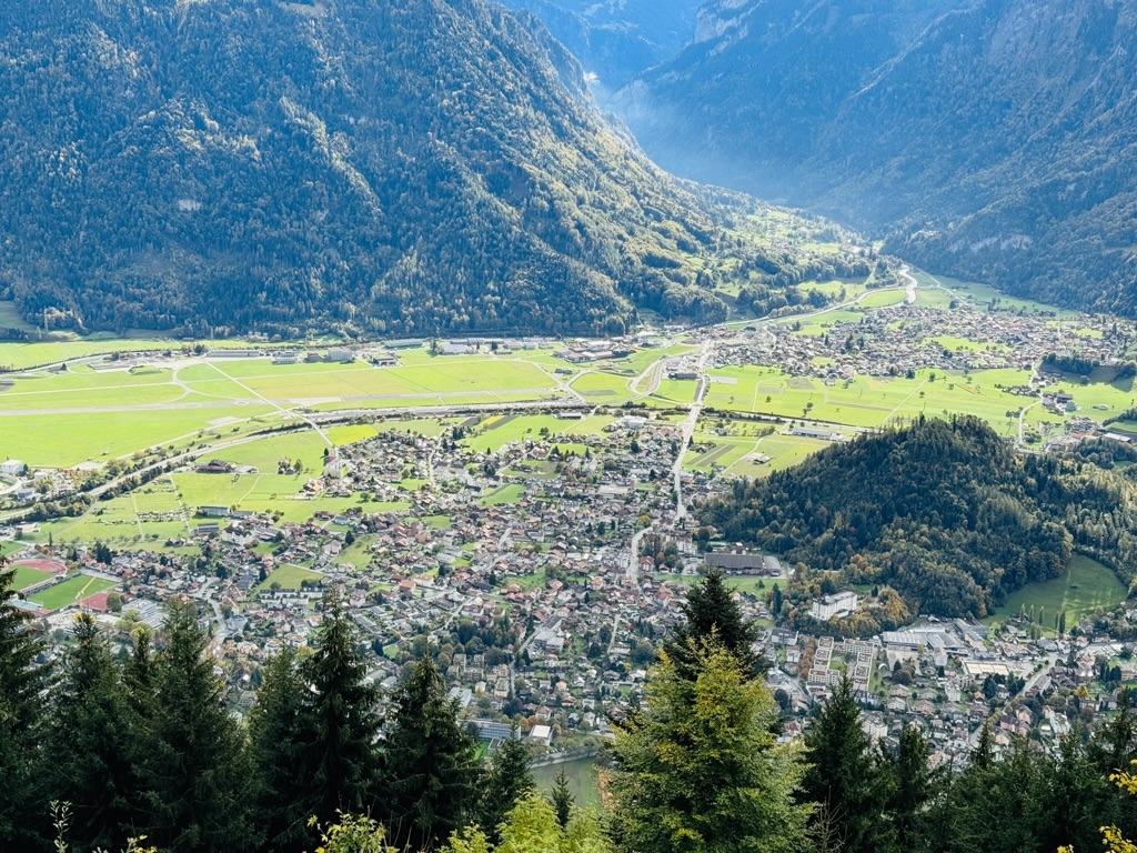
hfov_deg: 39.7
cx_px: 568
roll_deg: -3.0
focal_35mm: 48
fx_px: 1577
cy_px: 426
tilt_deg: -15.1
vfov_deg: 30.3
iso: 64
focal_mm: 6.86
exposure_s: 1/1427
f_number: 1.78
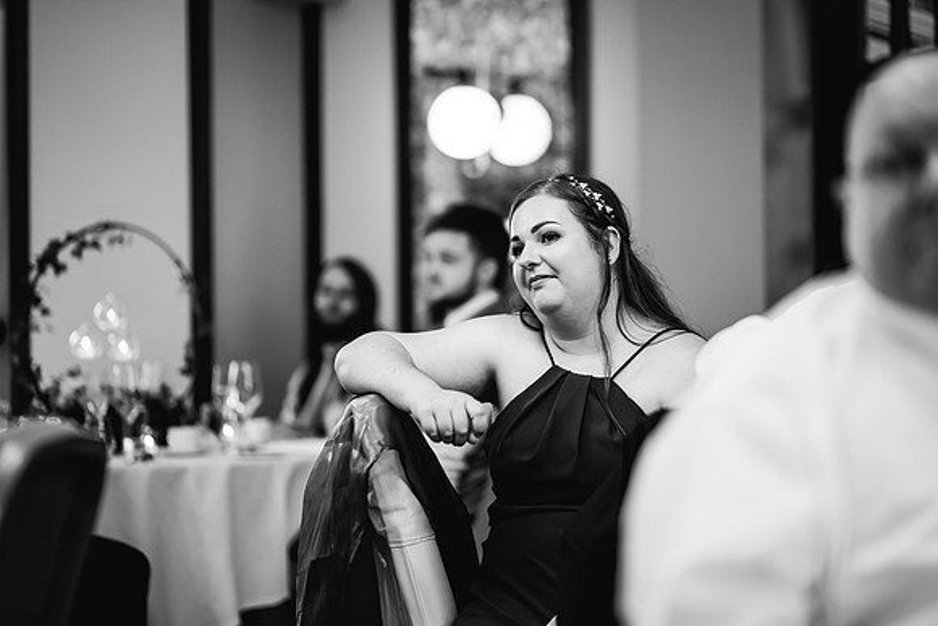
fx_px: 2256
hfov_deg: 23.5
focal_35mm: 87
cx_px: 469
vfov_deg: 15.8
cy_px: 313
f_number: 1.4
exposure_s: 1/250
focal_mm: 85
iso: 1000
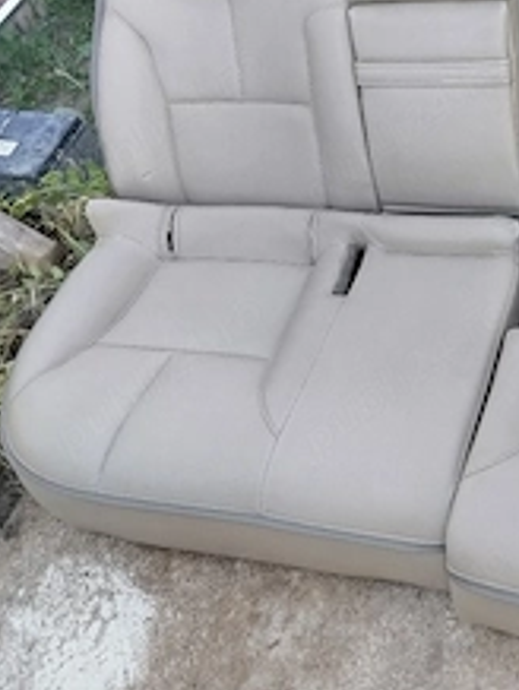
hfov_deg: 31.4
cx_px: 468
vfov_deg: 41.6
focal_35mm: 44
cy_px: 168
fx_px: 878
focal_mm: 5.31
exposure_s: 1/50
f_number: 1.7
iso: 80
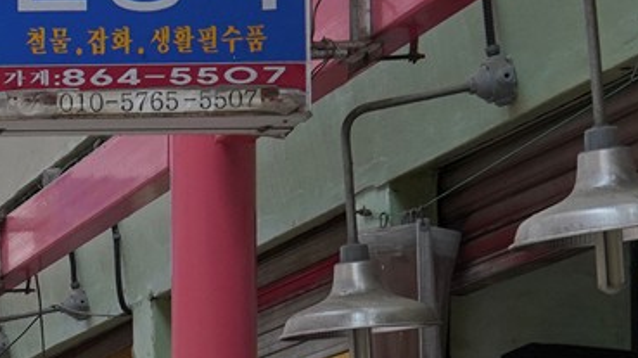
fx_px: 3364
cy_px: 640
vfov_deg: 6.0
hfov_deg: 10.2
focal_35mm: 199
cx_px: -517
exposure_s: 1/100
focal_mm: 35
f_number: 6.3
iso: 800
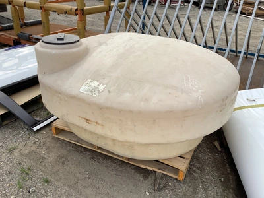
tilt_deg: -28.0
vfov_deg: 45.4
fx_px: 236
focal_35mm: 31
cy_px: 99
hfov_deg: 58.4
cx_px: 132
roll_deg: -2.6
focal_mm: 3.3
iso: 25
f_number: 2.4
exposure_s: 1/895
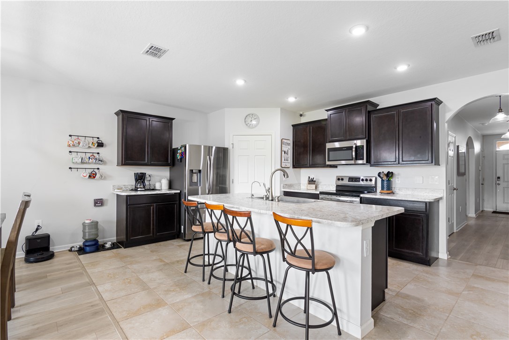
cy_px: 170
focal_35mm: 16
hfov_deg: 95.0
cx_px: 254
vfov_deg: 72.1
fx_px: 233
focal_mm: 11
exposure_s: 1/10
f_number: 6.3
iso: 320
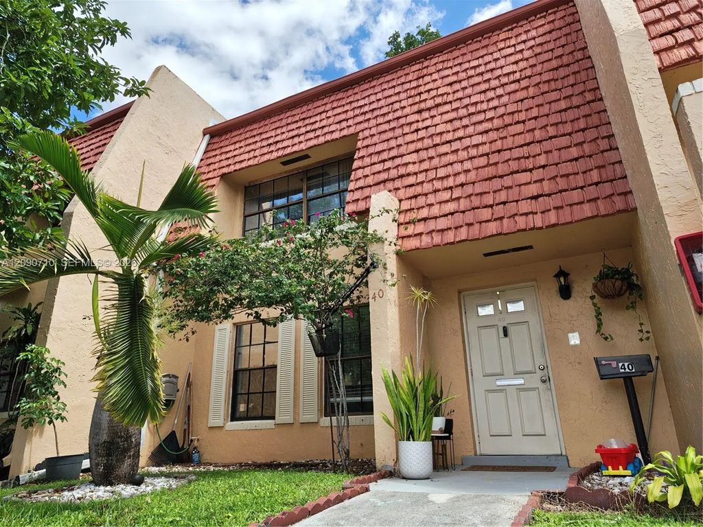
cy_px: 264
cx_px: 352
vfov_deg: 56.8
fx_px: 487
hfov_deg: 71.6
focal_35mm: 24
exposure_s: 1/200
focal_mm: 5.41
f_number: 1.8
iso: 104
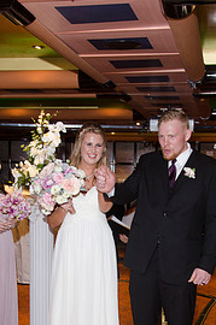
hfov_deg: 20.8
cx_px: 106
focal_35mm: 65
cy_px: 242
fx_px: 587
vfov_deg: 30.5
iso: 400
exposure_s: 1/60
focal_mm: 26
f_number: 5.6
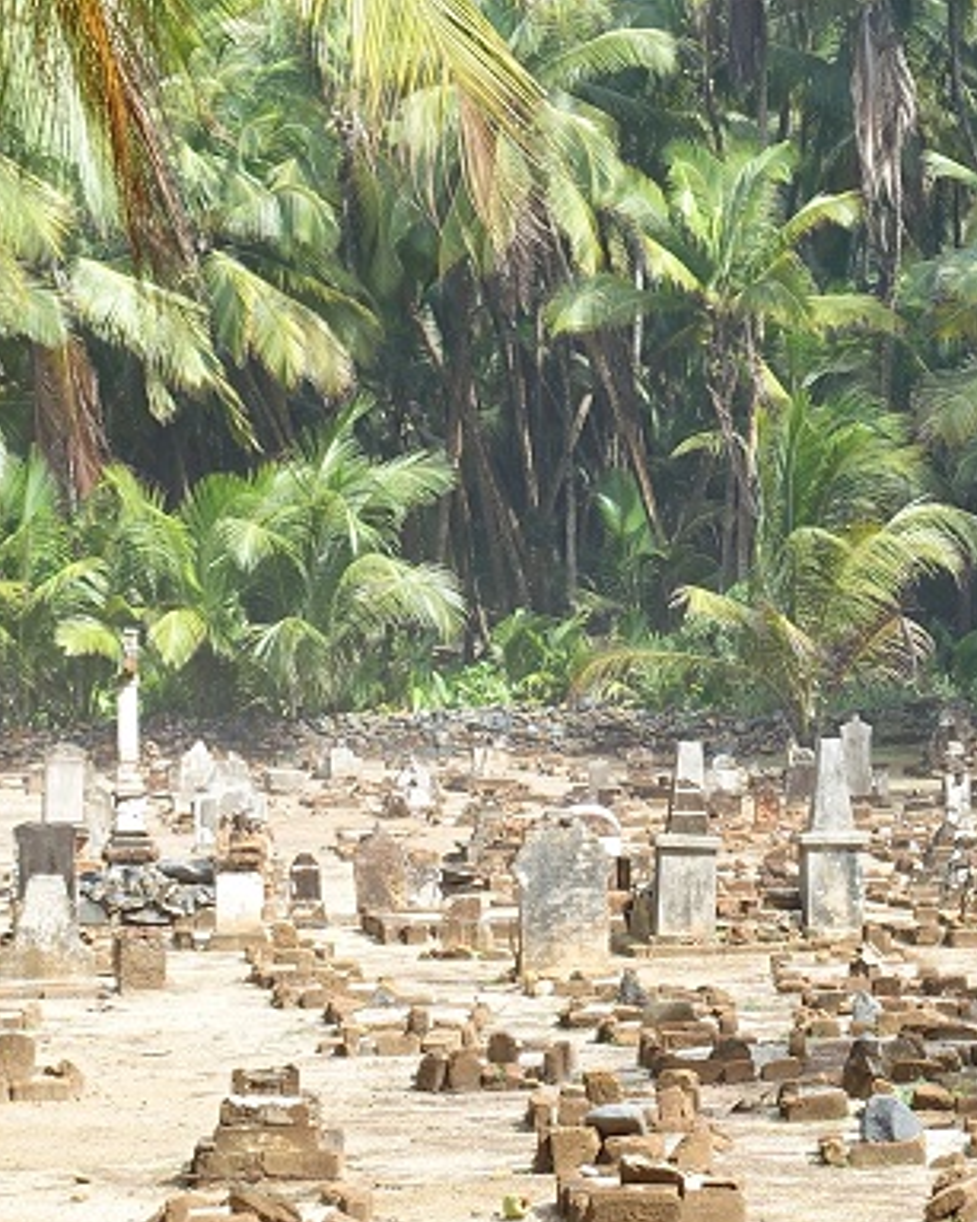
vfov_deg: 12.0
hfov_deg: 9.4
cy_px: 926
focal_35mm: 160
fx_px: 5785
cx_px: 1395
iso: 125
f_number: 5.6
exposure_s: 1/125
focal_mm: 18.89
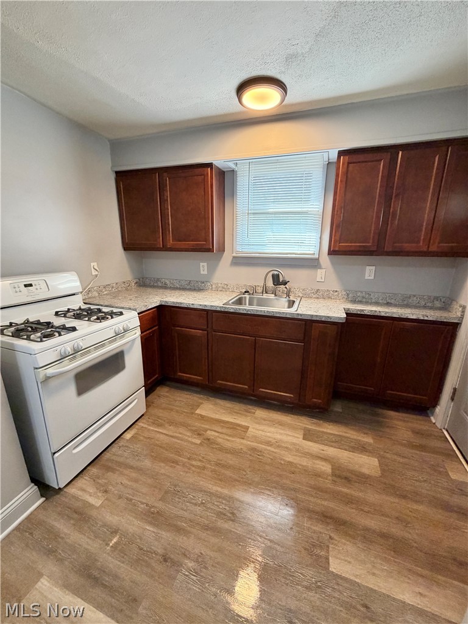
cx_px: 234
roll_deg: -0.8
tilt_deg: -16.2
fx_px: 252
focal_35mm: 14
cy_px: 312
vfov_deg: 102.1
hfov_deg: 85.7
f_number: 2.2
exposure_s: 1/60
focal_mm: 2.22
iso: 250
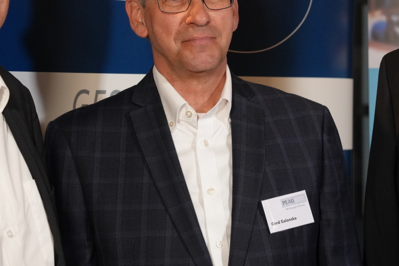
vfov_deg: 7.7
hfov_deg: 11.6
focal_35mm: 178
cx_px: 210
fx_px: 1972
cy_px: 150
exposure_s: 1/160
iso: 2000
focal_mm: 70
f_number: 4
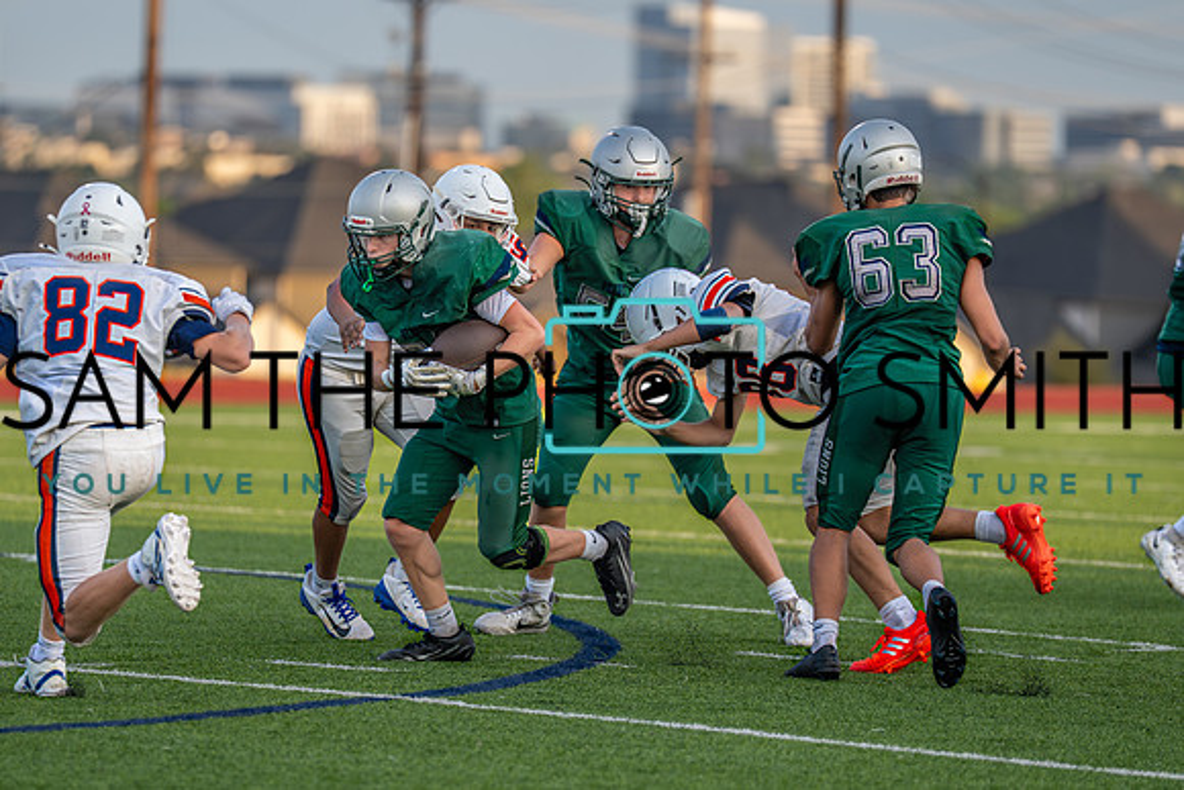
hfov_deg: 7.5
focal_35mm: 275
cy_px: 419
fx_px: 9052
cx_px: 557
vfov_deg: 5.0
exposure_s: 1/2000
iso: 500
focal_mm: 200
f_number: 2.8
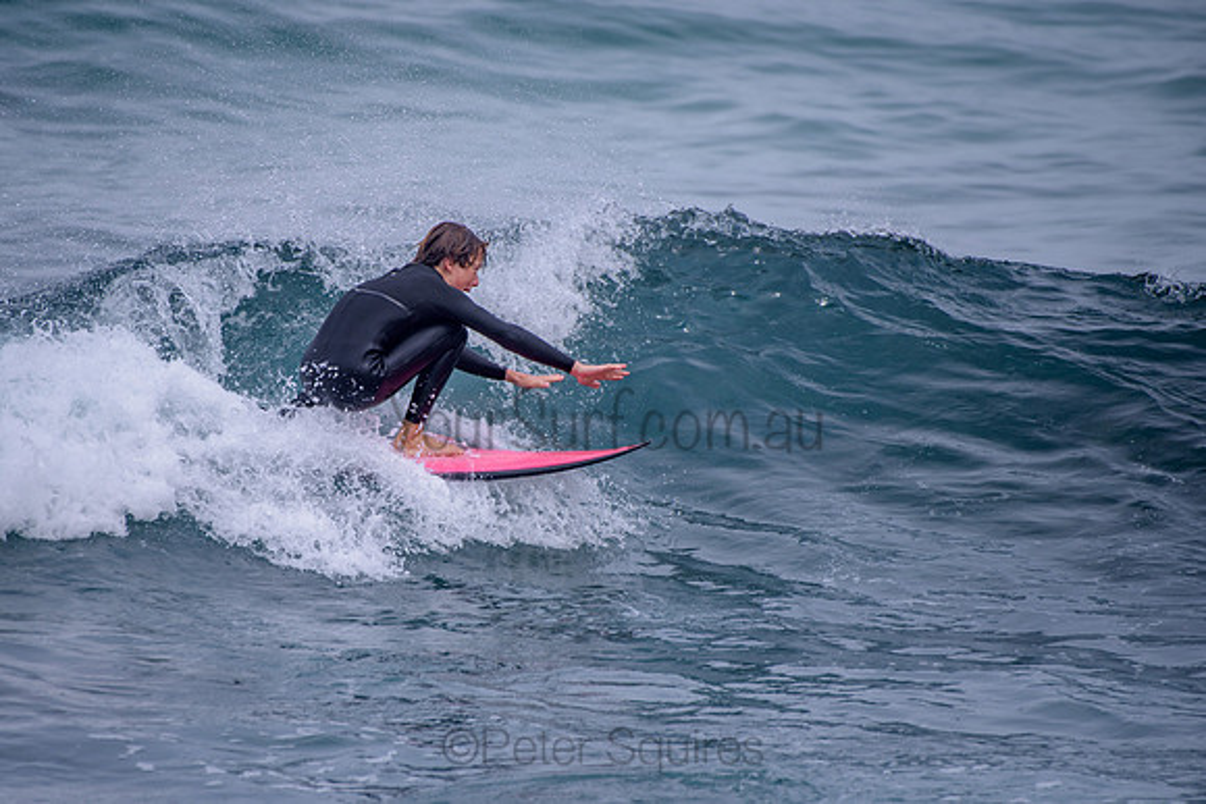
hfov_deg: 3.4
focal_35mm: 613
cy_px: 427
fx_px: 20541
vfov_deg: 2.2
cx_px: 479
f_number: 5.6
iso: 160
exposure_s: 1/2000
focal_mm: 500
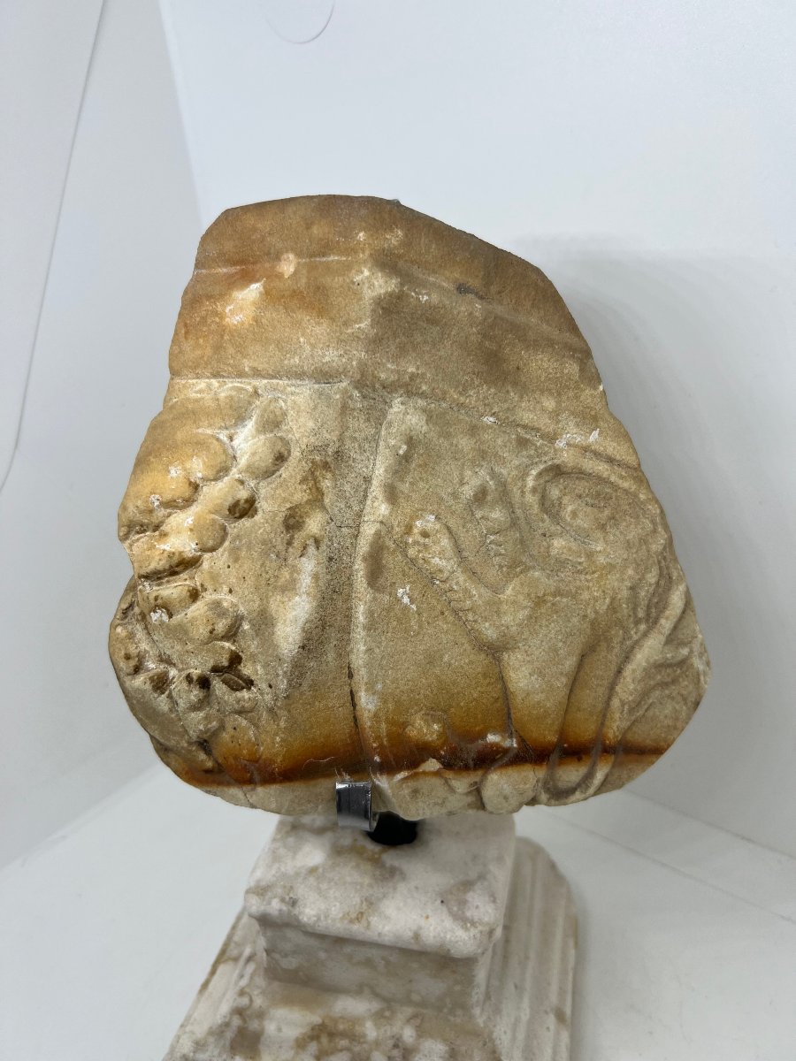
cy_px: 530
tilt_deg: -21.3
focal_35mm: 26
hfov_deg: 53.1
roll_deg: +3.2
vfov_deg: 67.3
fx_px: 797
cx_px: 398
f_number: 1.5
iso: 50
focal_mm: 5.7
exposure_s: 1/366
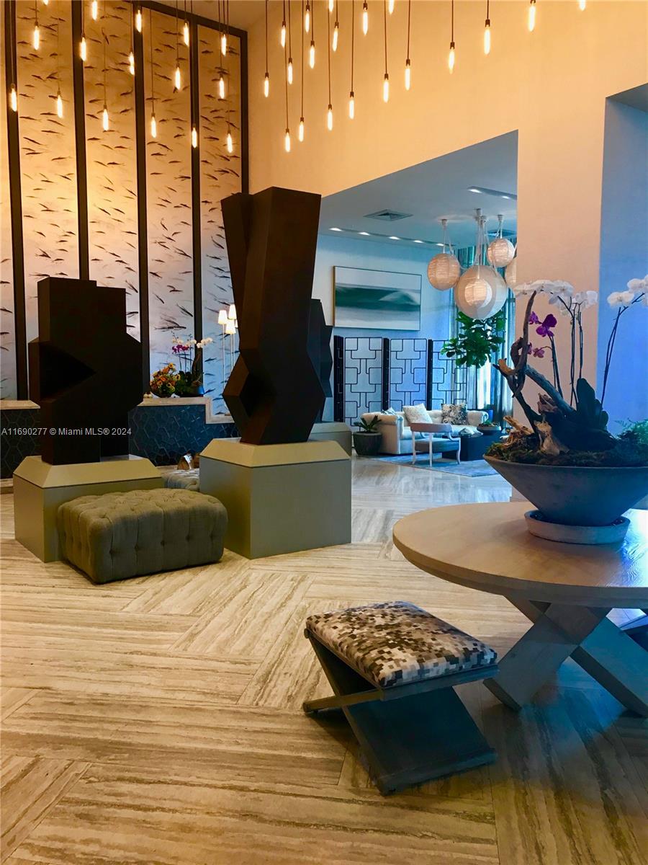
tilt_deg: -3.6
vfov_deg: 63.4
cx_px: 324
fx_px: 699
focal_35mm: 28
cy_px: 432
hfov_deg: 49.7
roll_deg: +0.2
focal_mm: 3.99
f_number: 1.8
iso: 40
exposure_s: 1/17
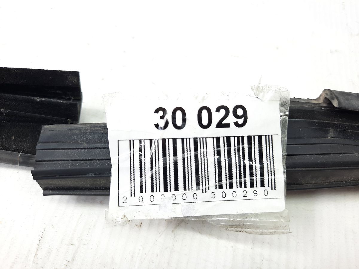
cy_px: 134
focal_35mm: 25
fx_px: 259
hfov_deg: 69.4
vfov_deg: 54.9
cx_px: 180
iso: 80
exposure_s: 1/50
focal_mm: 4.6
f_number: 2
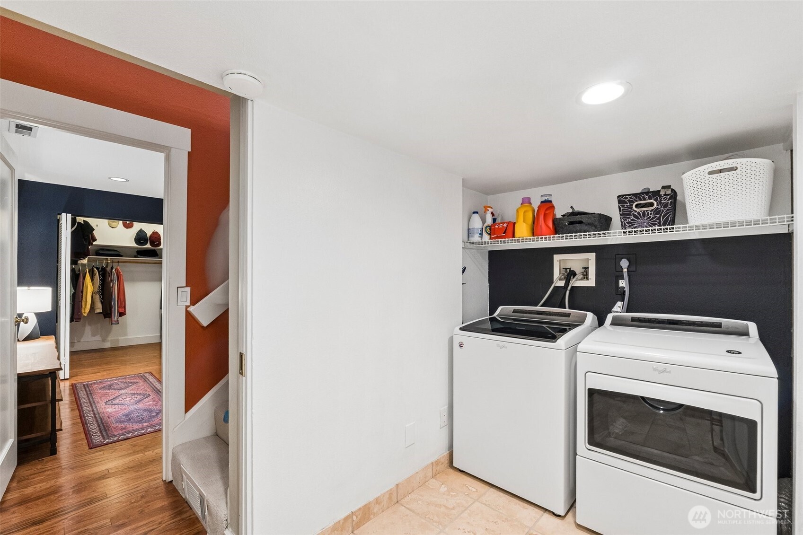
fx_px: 335
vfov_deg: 77.3
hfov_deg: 100.4
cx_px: 402
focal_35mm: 15
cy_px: 268
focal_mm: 10
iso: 250
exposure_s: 1/2
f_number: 9
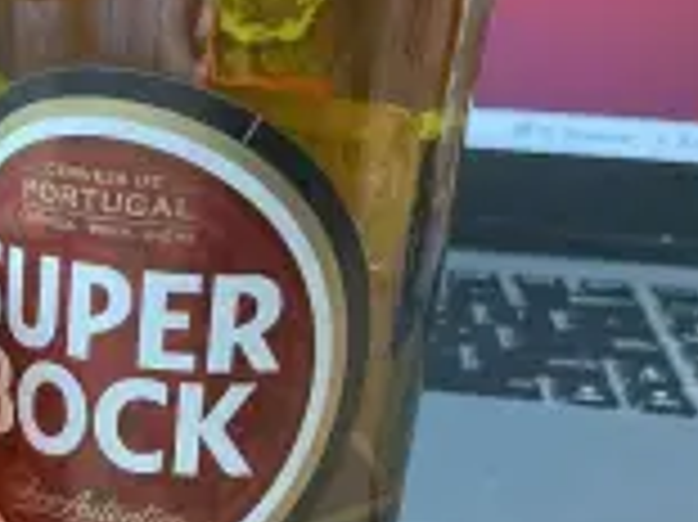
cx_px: -99
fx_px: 1511
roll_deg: -1.5
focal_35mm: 75
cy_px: 513
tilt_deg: -24.0
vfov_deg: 19.1
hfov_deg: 24.1
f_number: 1.8
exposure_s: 1/40
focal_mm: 3
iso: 200
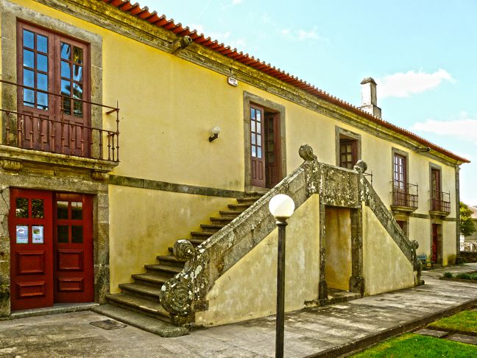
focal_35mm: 28
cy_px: 179
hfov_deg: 63.4
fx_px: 386
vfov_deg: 49.7
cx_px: 238
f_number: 4.5
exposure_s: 1/250
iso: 100
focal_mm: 4.6
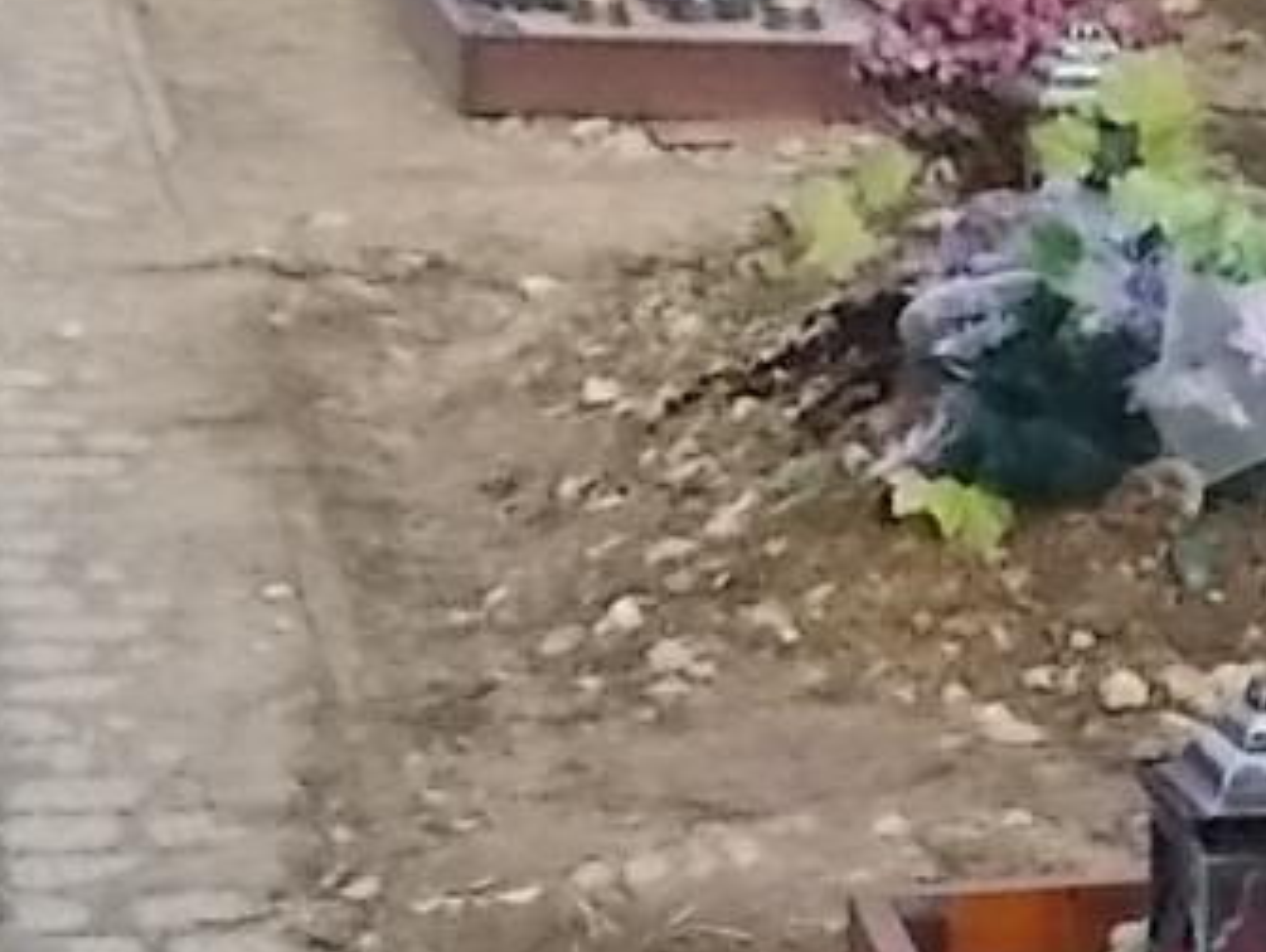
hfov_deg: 14.5
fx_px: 4540
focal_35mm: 124
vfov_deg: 12.0
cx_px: 2029
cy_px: 665
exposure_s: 1/320
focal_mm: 4.6
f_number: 8
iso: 400
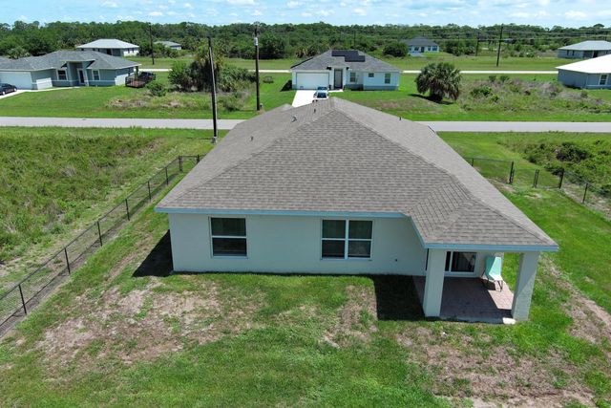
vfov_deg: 45.0
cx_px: 306
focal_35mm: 29
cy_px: 204
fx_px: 492
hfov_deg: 63.6
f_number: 2.8
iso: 100
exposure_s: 1/1064
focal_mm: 10.57
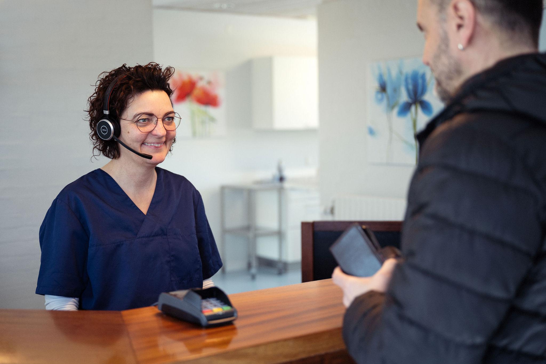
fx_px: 804
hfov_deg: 37.5
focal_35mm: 53
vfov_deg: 25.5
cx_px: 273
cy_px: 182
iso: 320
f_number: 2.8
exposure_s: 1/125
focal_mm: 53
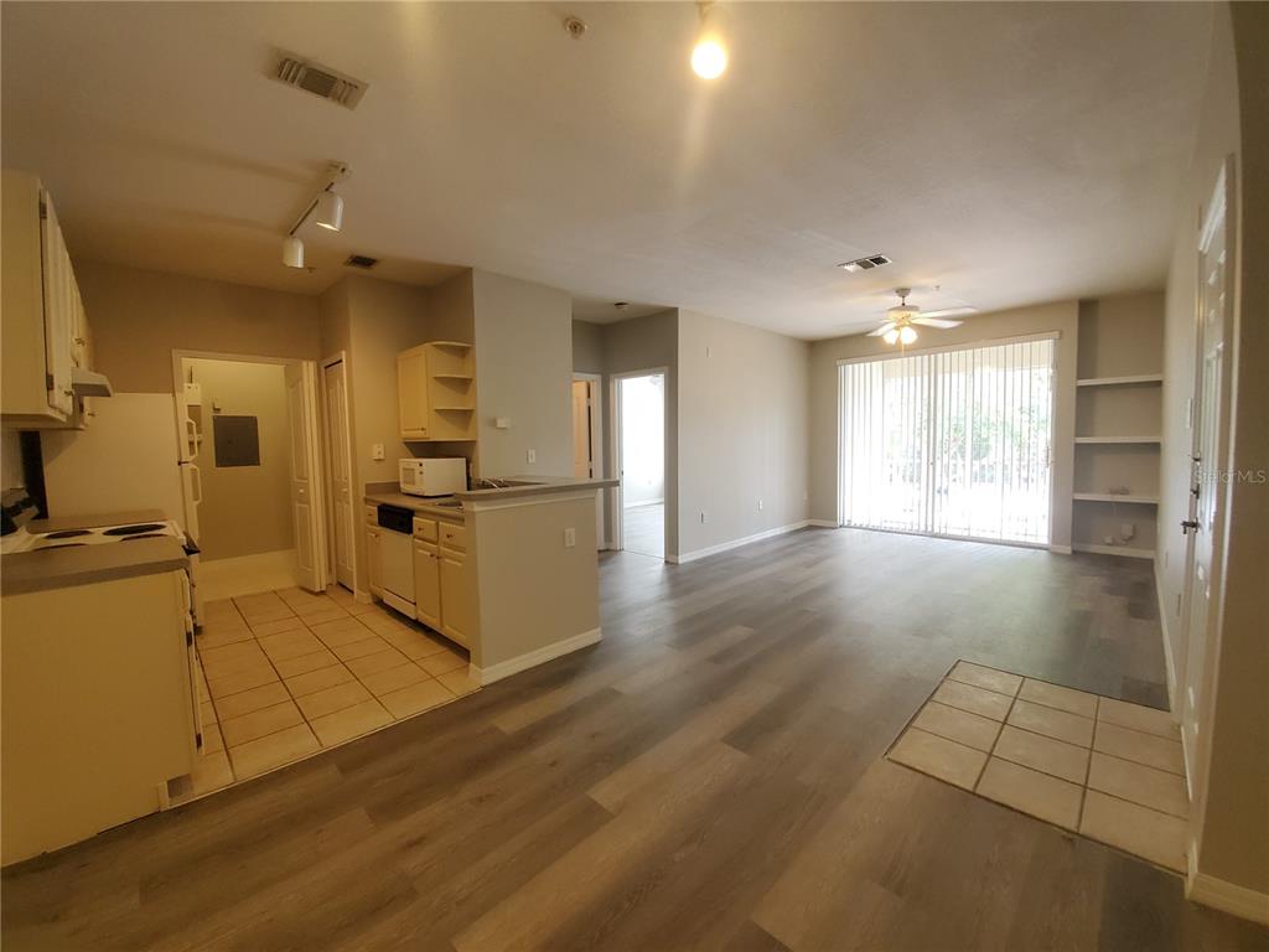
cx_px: 634
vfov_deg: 89.9
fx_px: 477
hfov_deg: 106.2
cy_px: 476
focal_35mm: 13
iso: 320
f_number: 2.2
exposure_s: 1/60
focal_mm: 1.8
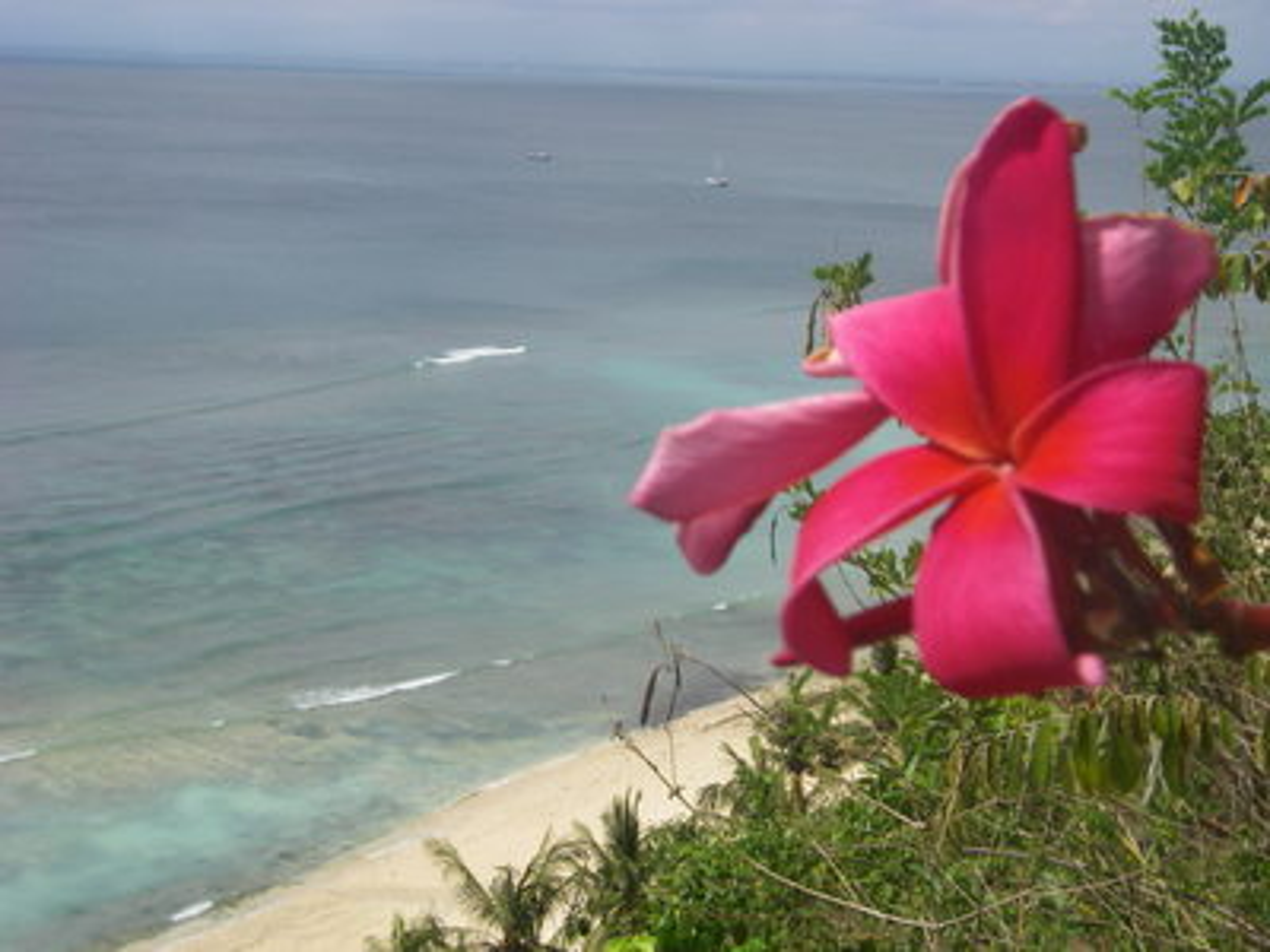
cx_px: 635
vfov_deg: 26.6
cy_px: 476
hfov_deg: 34.9
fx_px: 2018
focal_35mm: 55
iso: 64
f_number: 7.2
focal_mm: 9.2
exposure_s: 1/250
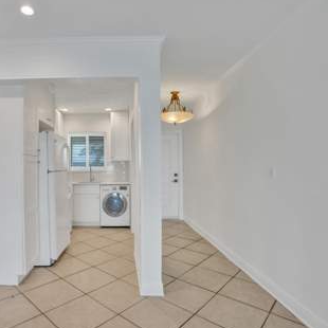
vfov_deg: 72.1
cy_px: 164
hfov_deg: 70.6
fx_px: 225
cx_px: 116
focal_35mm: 21
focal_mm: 16
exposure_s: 1/200
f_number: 9
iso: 1600
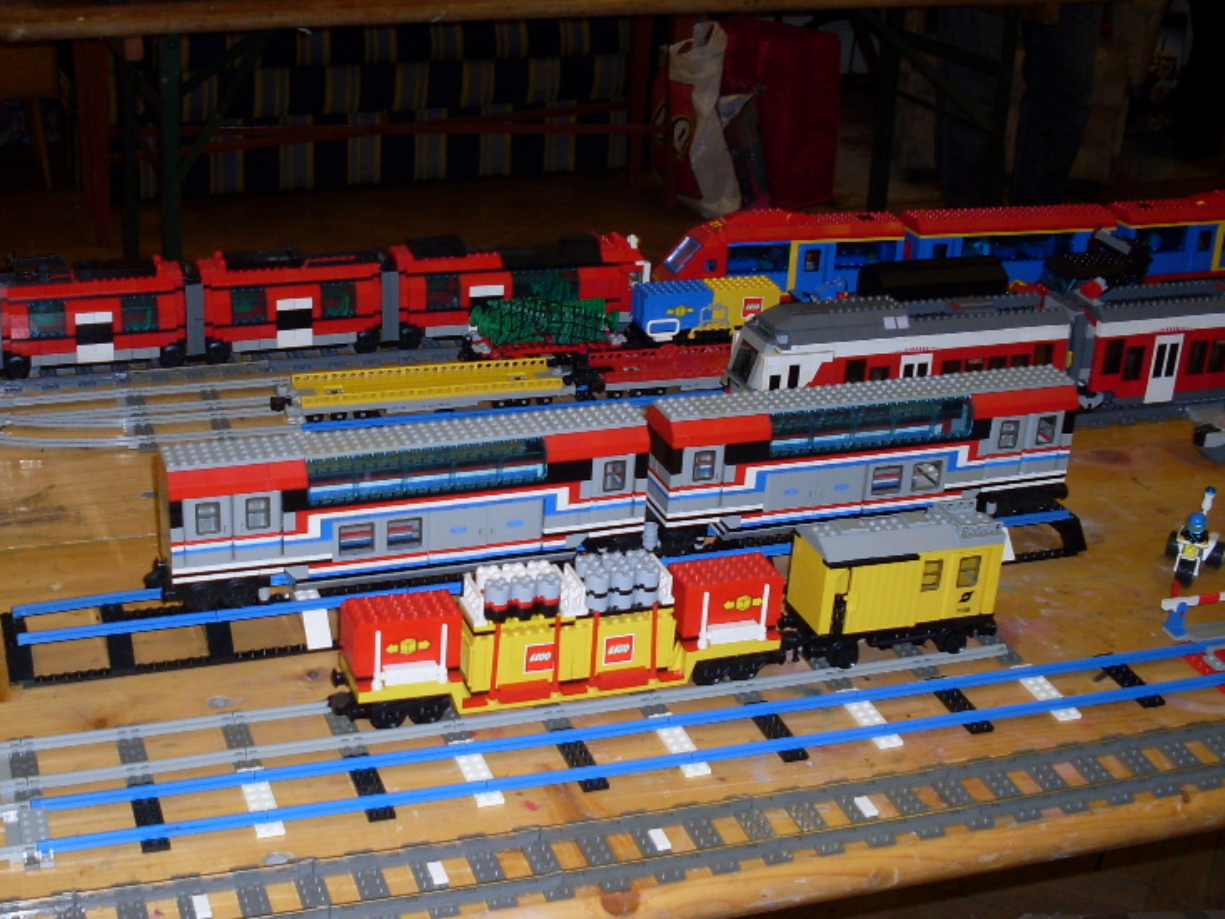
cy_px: 522
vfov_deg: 27.5
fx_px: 1876
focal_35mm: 53
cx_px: 486
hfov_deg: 36.0
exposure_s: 1/45
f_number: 2.8
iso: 100
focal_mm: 6.3
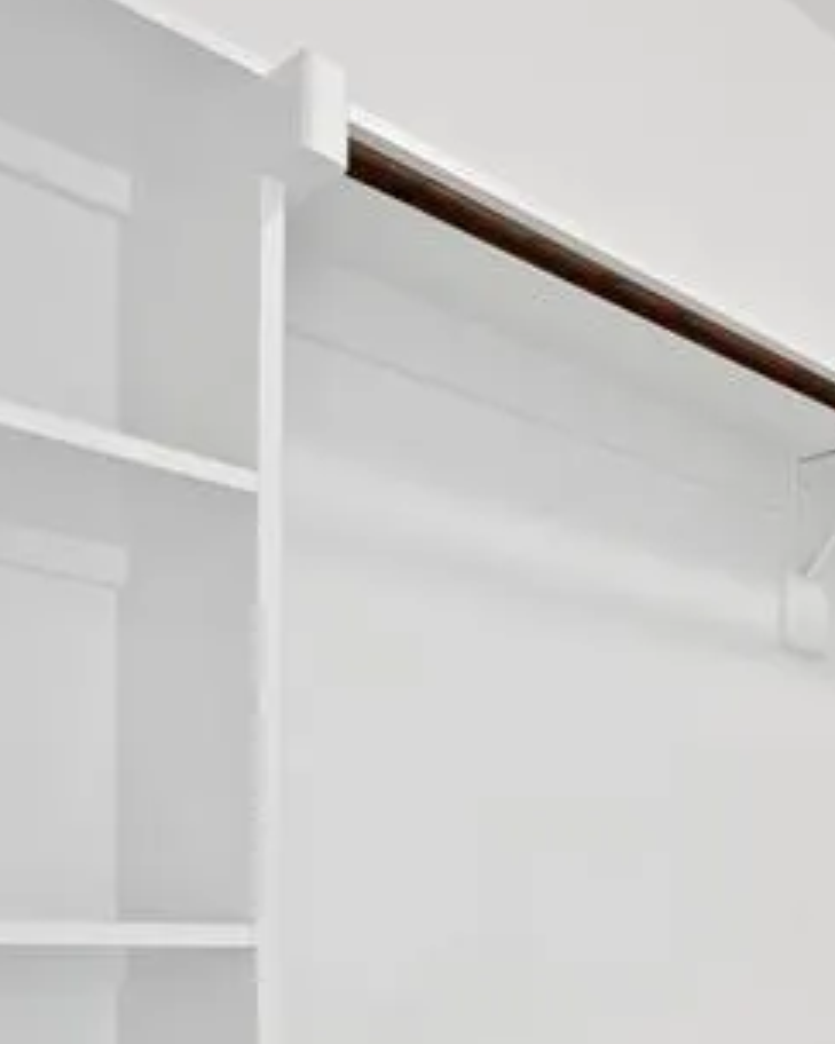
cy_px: 980
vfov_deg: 43.0
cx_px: 1137
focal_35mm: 38
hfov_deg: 29.6
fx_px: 1174
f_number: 8
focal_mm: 12
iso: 640
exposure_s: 1/1.67
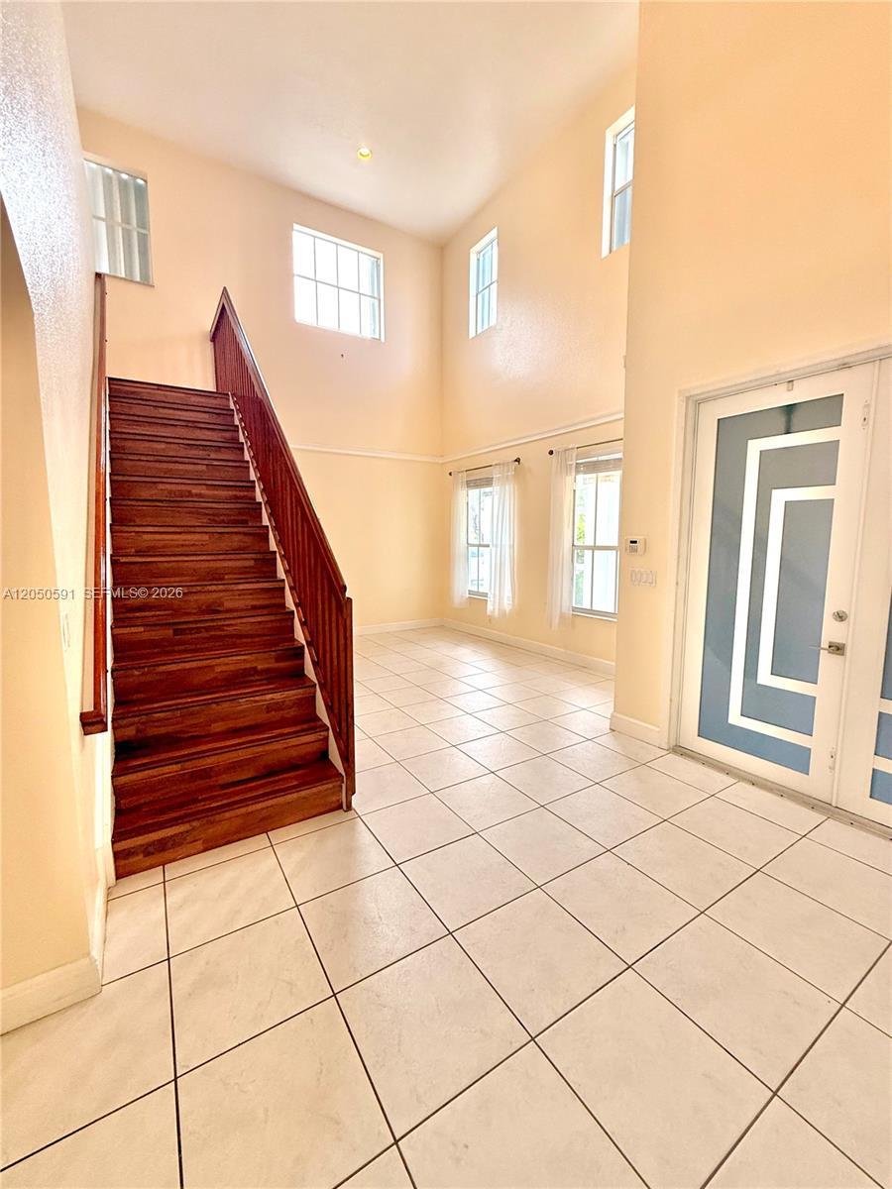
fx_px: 481
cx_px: 446
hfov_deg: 85.7
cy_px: 594
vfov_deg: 102.1
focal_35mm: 14
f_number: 2.2
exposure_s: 1/120
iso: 160
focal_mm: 2.22
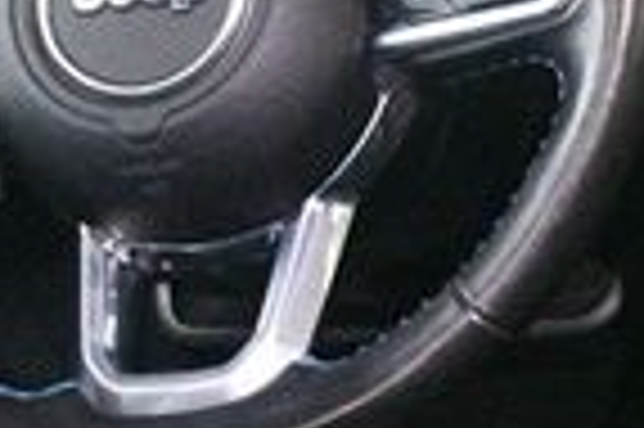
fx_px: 2716
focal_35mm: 152
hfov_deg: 12.6
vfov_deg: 8.9
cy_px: -14
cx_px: 1058
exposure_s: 1/60
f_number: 3.8
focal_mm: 23
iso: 12800
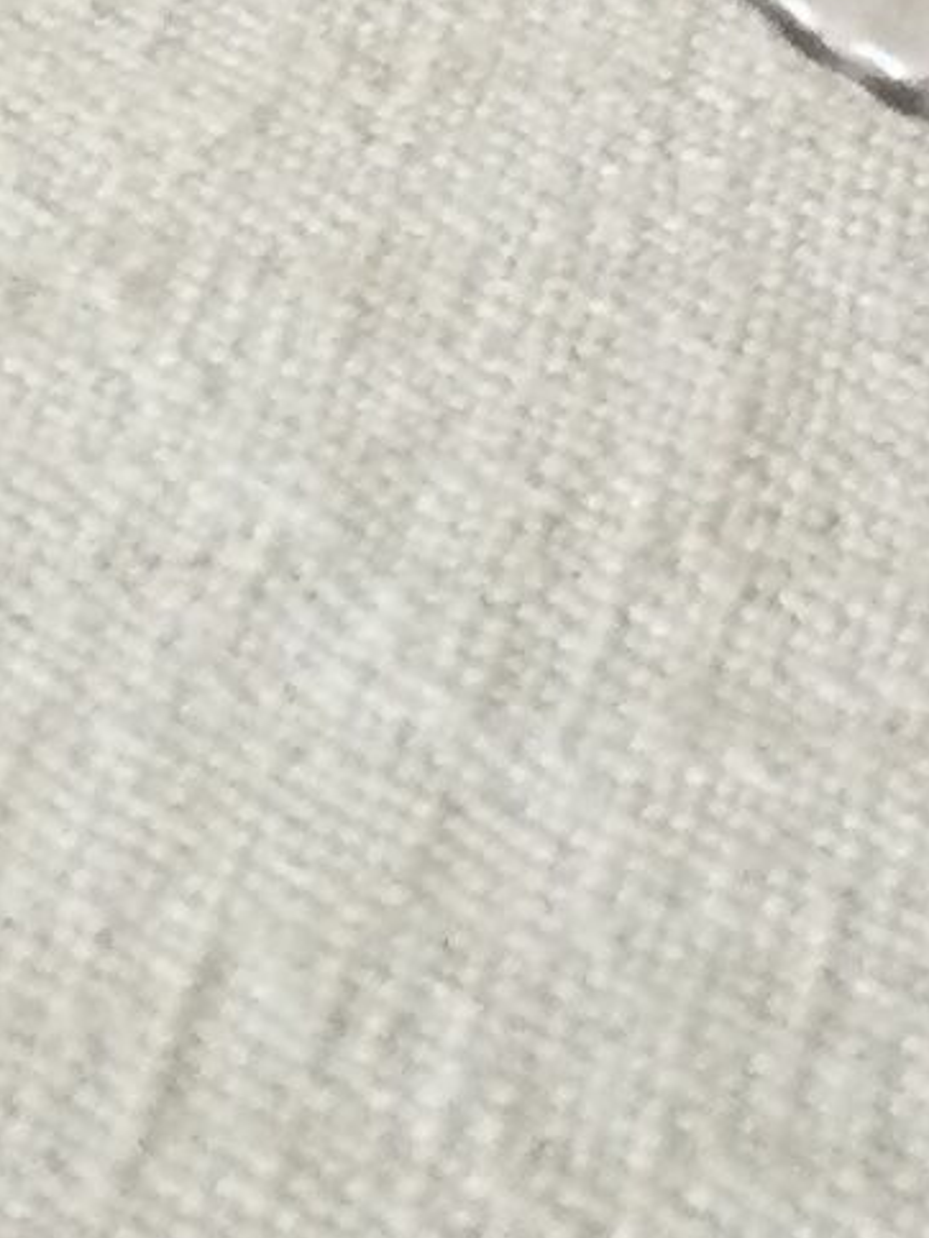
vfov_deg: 8.5
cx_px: 2470
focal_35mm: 209
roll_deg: +2.0
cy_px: -1913
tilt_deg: -23.4
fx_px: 7479
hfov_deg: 6.6
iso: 64
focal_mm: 3.3
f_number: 2.4
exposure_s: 1/33
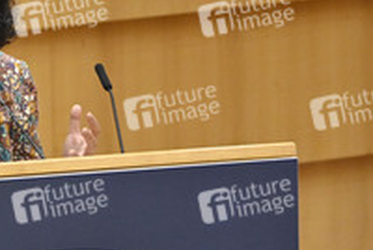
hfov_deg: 1.5
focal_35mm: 1347
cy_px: 155
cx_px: 9
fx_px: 13977
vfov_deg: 1.0
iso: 5000
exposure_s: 1/640
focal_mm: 600
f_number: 6.3
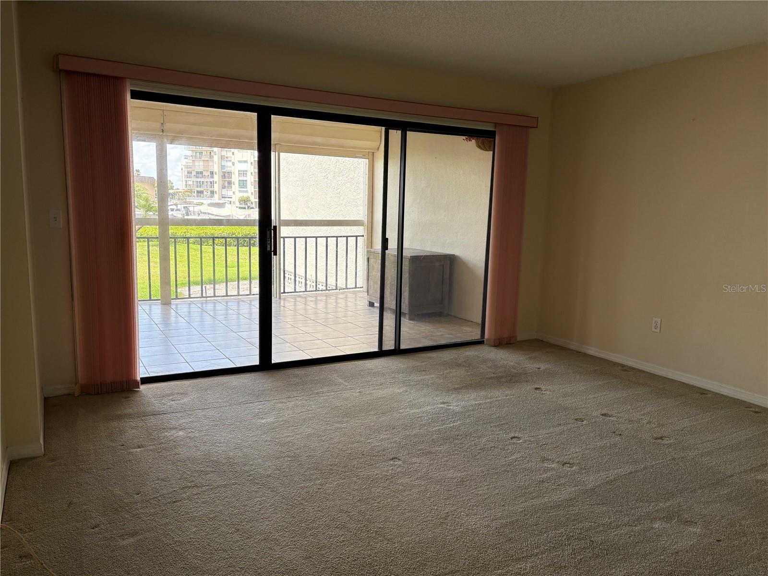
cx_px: 384
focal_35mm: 26
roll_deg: -0.9
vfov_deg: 53.1
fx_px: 577
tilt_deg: -8.2
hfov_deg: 67.3
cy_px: 288
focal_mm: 5.96
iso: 64
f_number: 1.6
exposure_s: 1/397
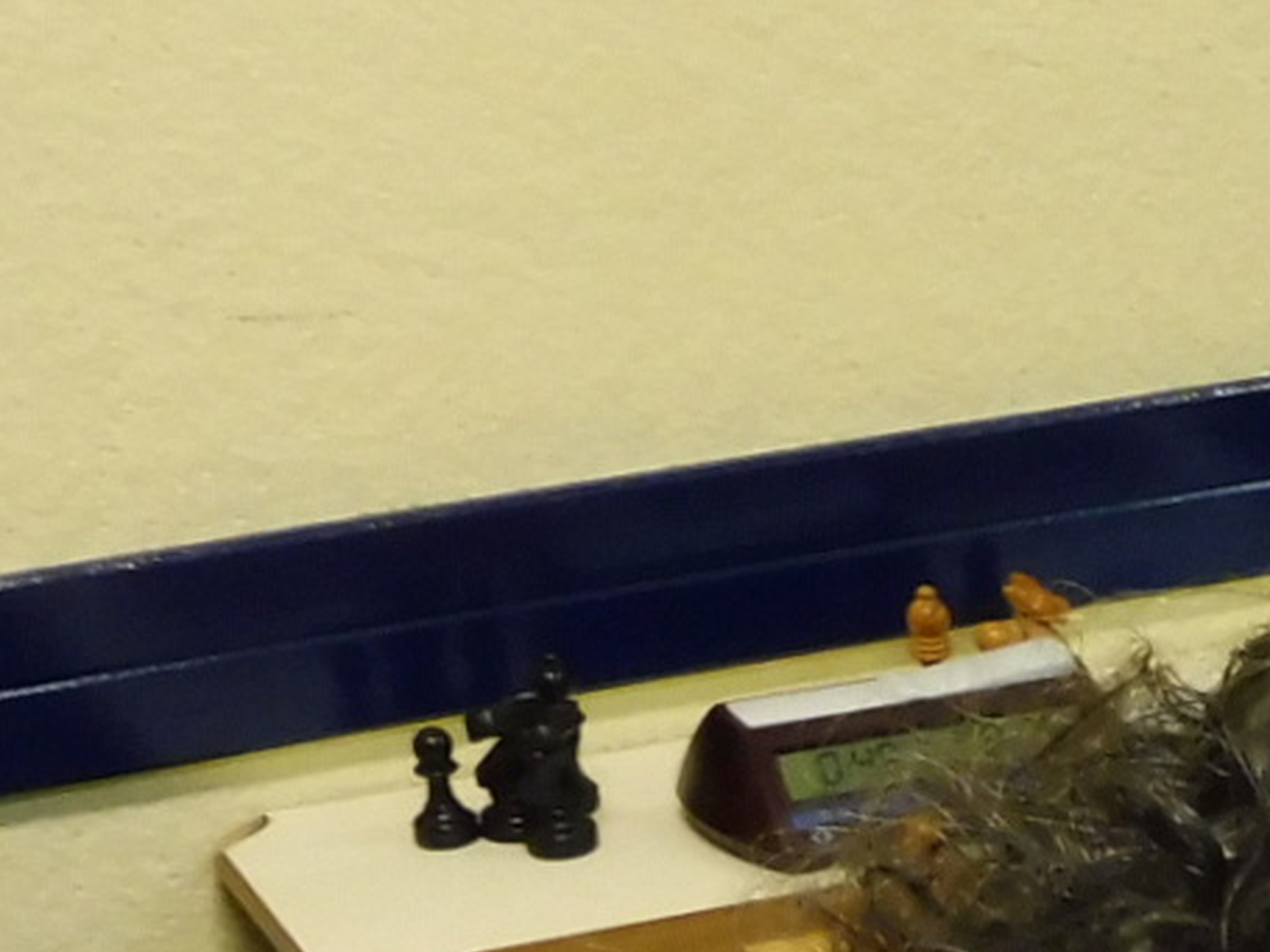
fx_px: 5612
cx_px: 2406
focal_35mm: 153
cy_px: 1619
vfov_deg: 9.3
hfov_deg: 11.8
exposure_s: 1/15
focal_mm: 6.1
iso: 400
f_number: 3.7
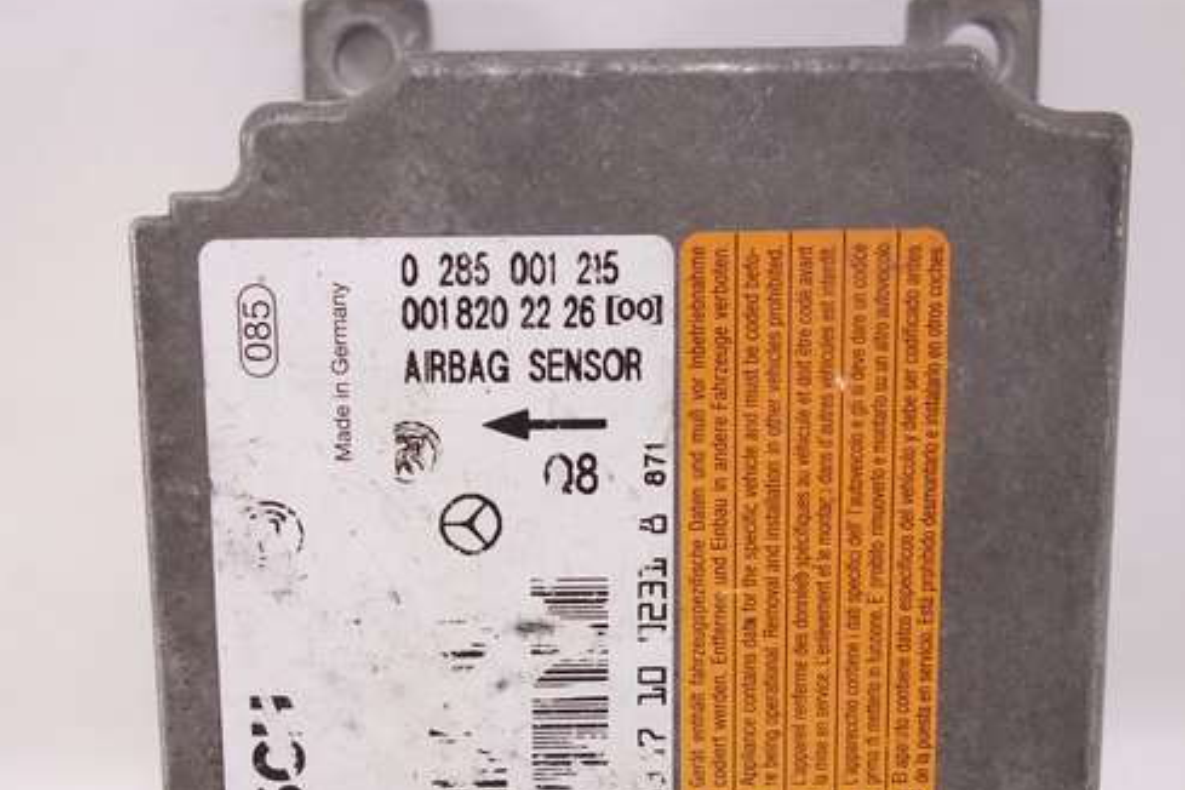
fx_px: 1448
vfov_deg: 30.3
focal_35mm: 44
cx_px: 560
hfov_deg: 44.5
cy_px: 514
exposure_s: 1/100
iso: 125
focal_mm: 10.4
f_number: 2.2
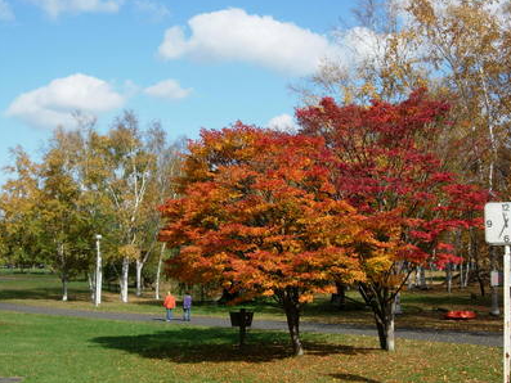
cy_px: 187
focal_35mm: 54
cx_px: 265
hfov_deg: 35.5
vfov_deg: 27.0
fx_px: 797
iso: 64
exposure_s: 1/483
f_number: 5.4
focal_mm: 10.6
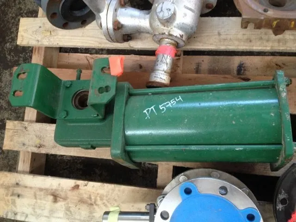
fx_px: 299
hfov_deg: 52.6
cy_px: 111
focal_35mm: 35
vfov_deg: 40.7
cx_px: 148
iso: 200
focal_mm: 4.28
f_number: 2.4
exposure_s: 1/20
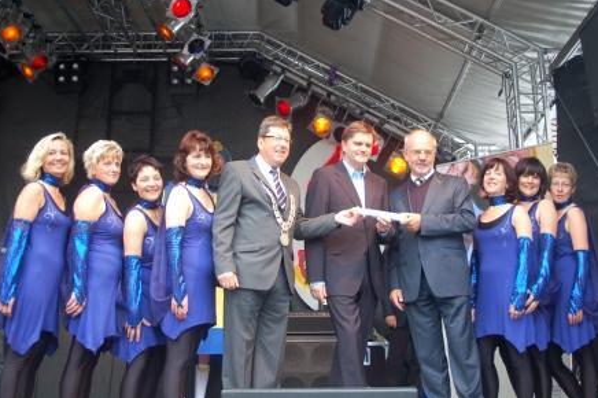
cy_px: 200
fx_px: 664
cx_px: 298
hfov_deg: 48.5
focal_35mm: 40
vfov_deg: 33.4
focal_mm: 26
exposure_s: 1/80
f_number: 4.5
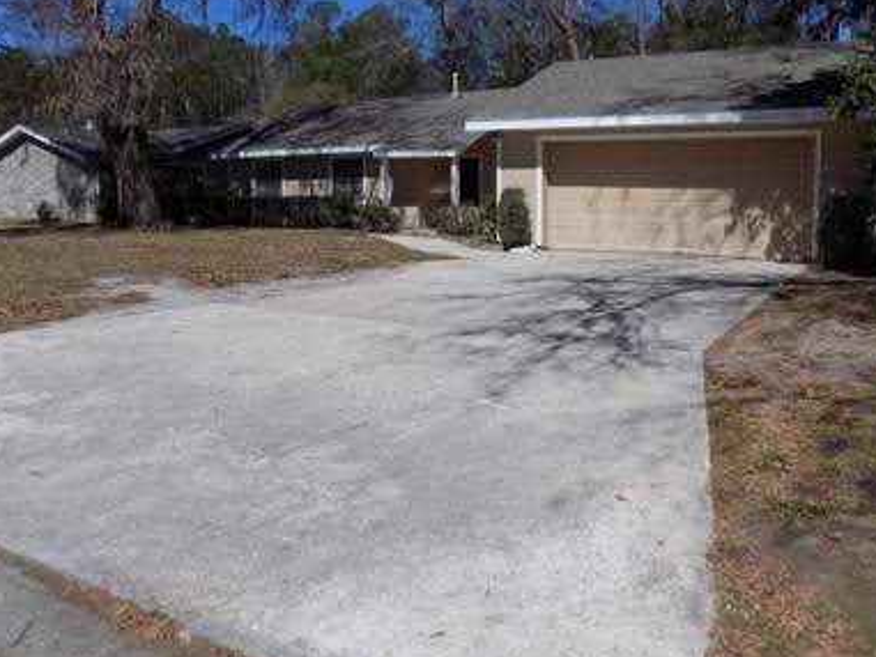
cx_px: 504
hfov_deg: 61.3
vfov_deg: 47.9
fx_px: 734
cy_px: 253
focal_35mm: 29
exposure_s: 1/200
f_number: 9.9
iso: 80
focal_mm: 4
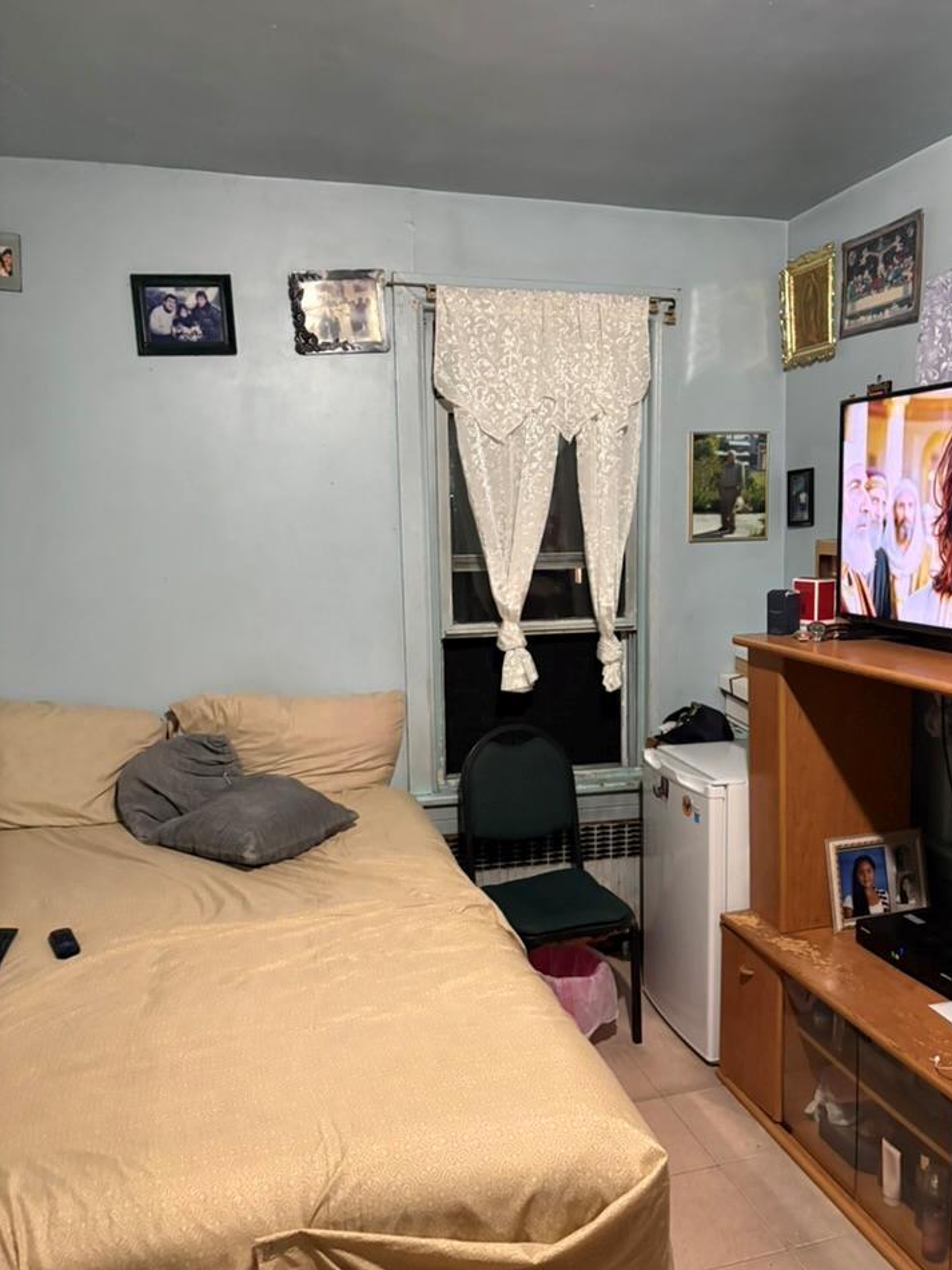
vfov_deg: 63.4
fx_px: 1027
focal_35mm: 28
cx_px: 511
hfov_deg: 49.7
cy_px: 641
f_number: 1.6
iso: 500
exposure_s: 1/40
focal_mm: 5.96
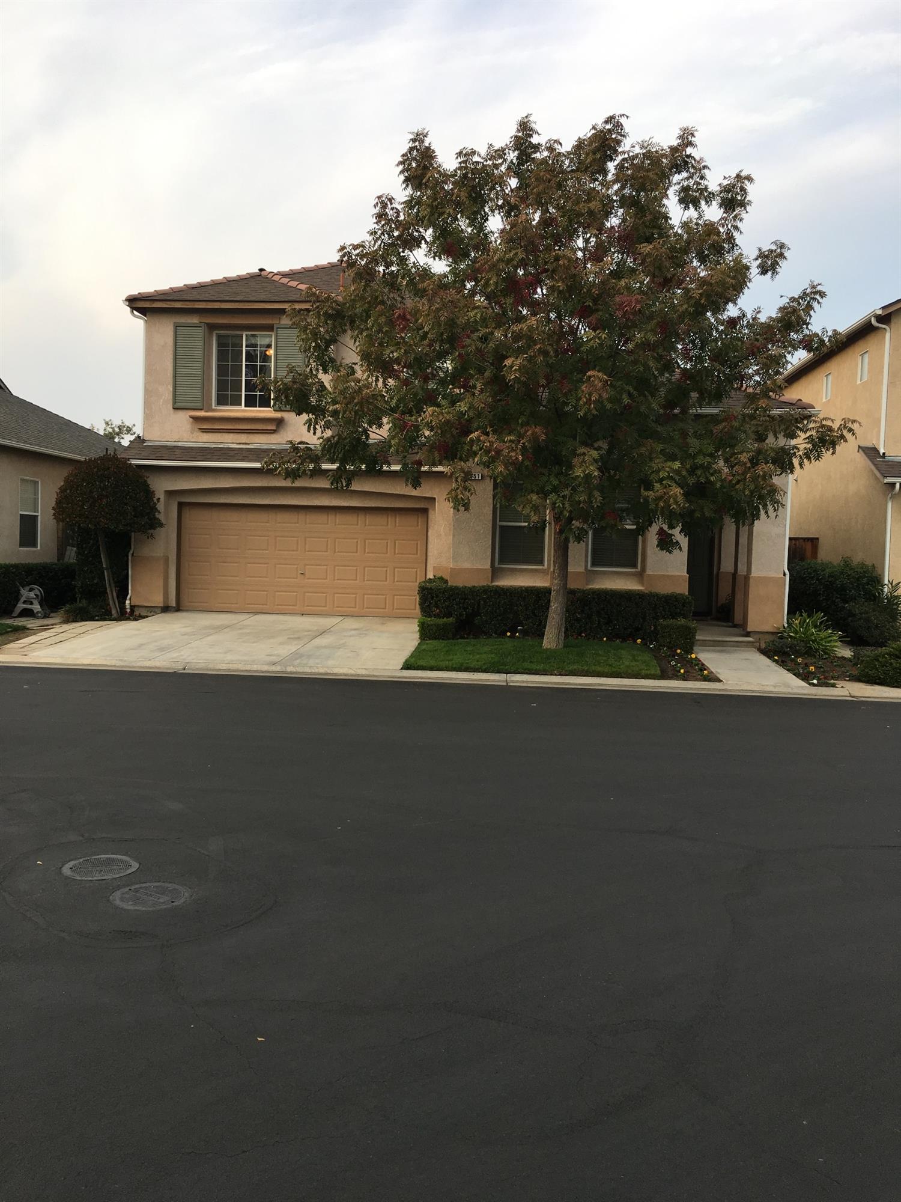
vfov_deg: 61.7
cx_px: 450
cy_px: 601
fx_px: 1006
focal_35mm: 29
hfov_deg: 48.2
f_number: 2.2
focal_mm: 4.15
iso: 25
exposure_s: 1/201
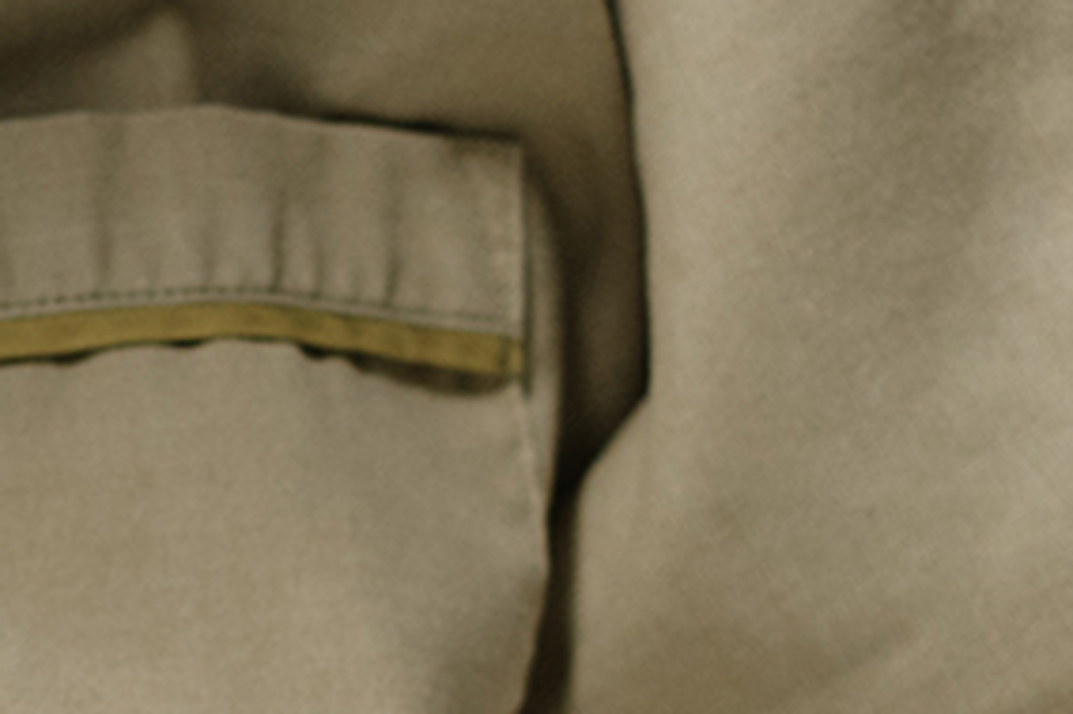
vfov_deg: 3.9
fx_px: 10396
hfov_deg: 5.8
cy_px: 1485
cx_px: -1031
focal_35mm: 349
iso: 640
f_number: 2.2
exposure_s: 1/200
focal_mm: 55
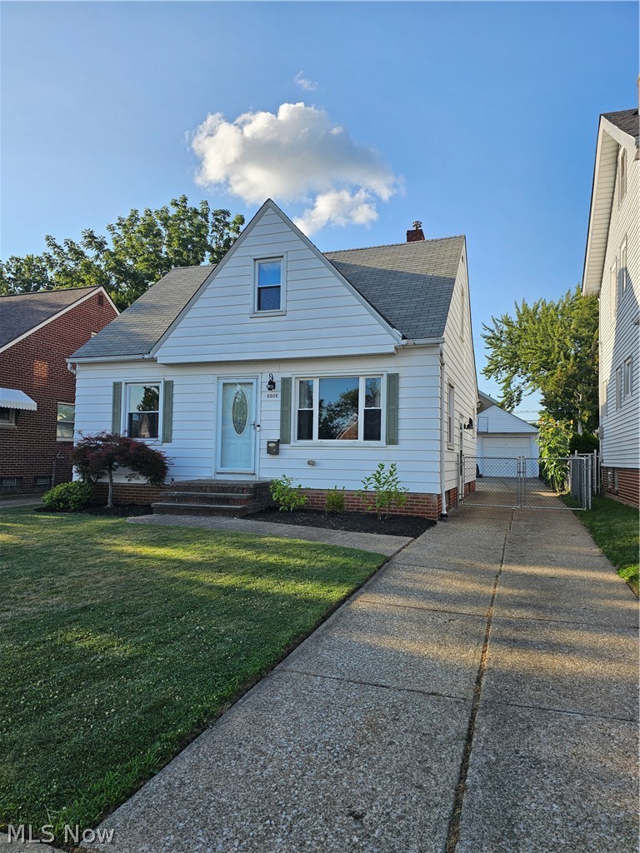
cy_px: 426
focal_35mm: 23
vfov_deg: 73.9
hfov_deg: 58.9
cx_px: 320
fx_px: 567
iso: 10
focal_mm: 6.3
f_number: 1.7
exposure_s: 1/446
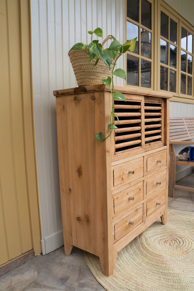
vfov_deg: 67.4
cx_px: 97
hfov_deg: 47.9
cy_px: 146
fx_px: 218
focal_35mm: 27
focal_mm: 18
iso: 100
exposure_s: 1/200
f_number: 5
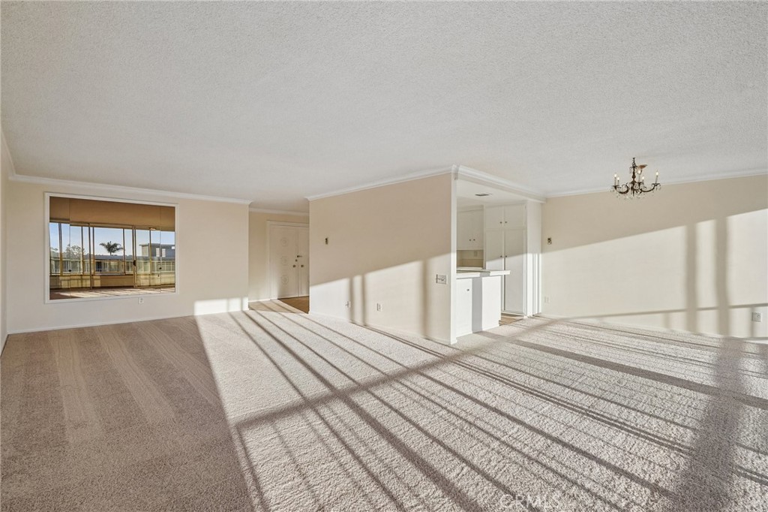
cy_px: 256
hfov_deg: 96.8
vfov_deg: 73.7
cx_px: 384
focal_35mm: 16
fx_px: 341
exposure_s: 1/800
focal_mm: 16
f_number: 8
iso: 400
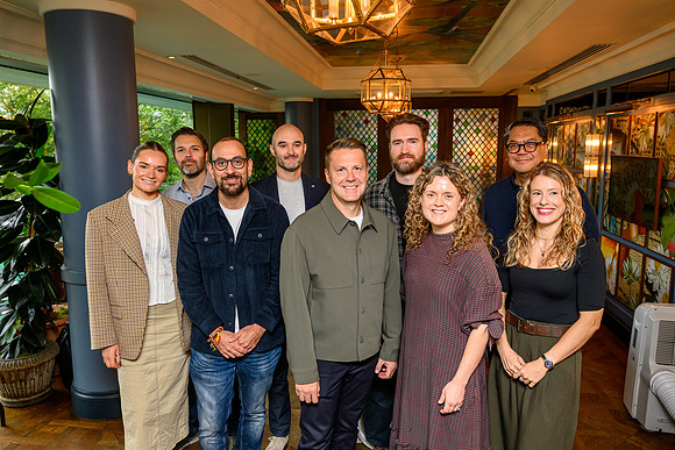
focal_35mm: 28
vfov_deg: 46.3
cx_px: 338
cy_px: 225
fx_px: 527
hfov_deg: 65.3
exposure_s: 1/200
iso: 2000
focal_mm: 28
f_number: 5
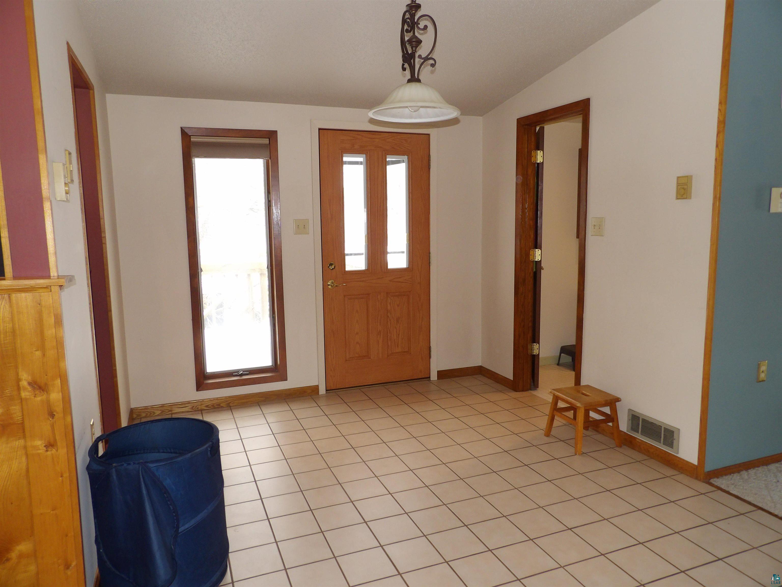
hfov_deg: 71.6
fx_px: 542
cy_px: 294
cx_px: 391
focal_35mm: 24
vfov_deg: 56.8
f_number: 2.8
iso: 148
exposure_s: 1/33
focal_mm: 4.3
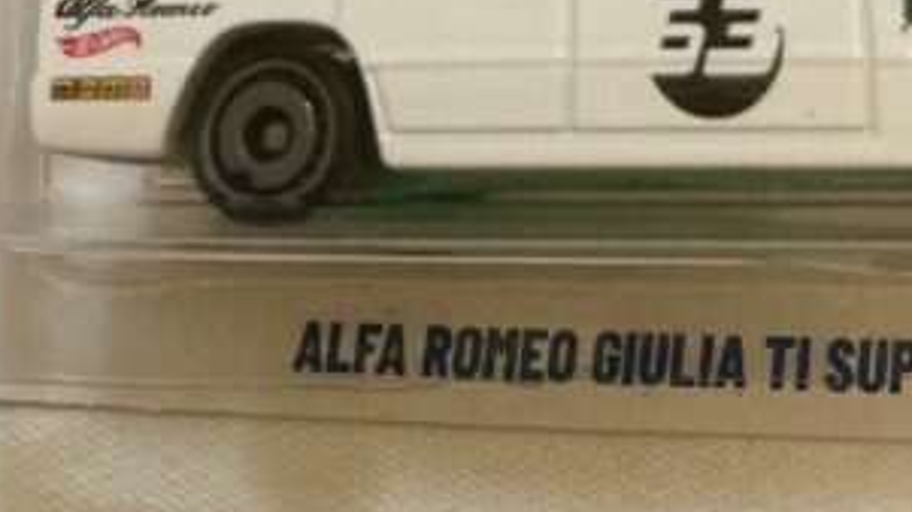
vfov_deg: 11.9
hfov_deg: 25.1
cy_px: -670
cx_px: 633
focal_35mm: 84
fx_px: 2030
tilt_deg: -60.2
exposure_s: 1/60
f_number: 1.8
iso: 200
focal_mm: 3
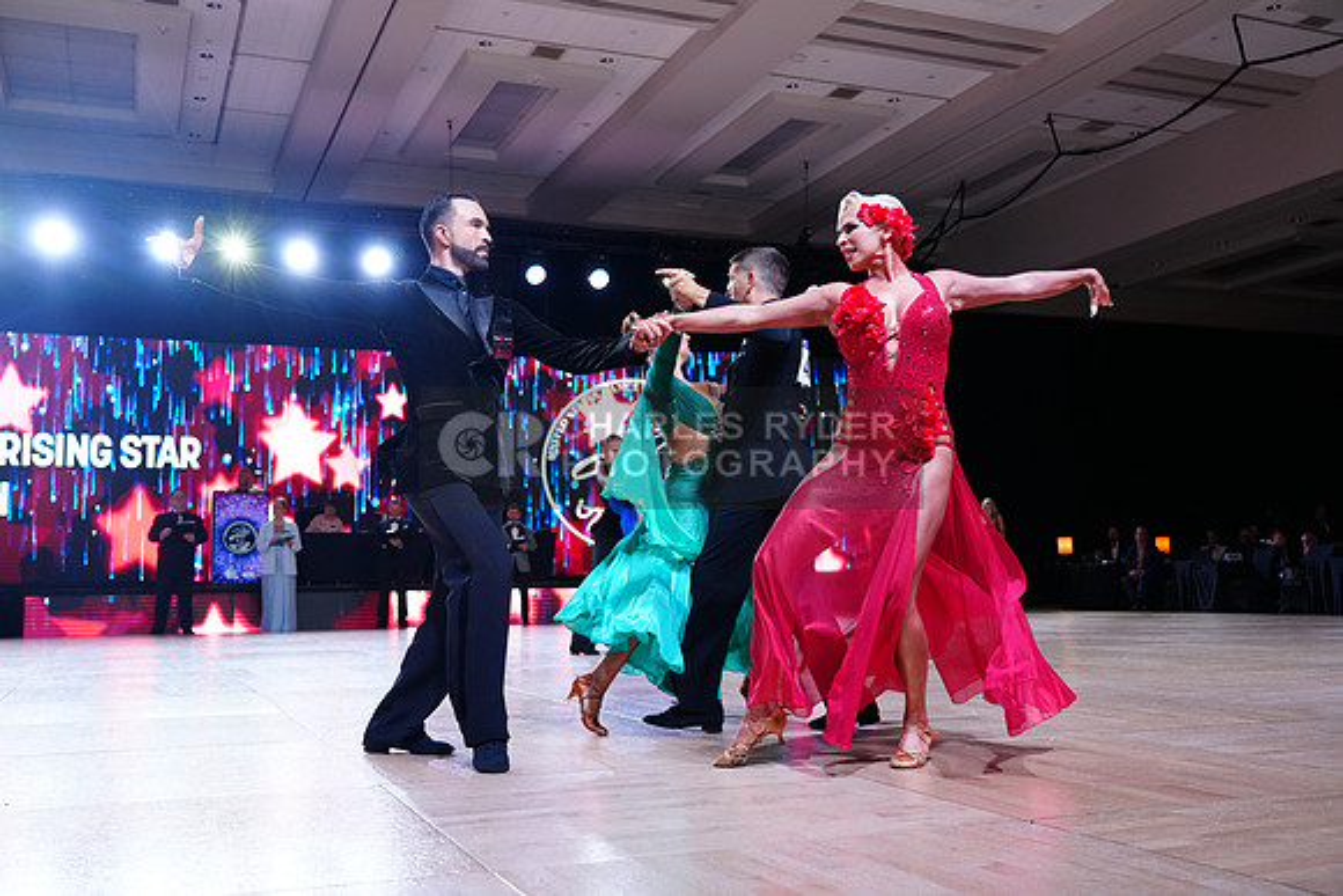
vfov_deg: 38.9
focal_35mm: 34
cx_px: 672
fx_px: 1269
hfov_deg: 55.8
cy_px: 448
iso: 1250
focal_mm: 34
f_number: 4
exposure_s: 1/500
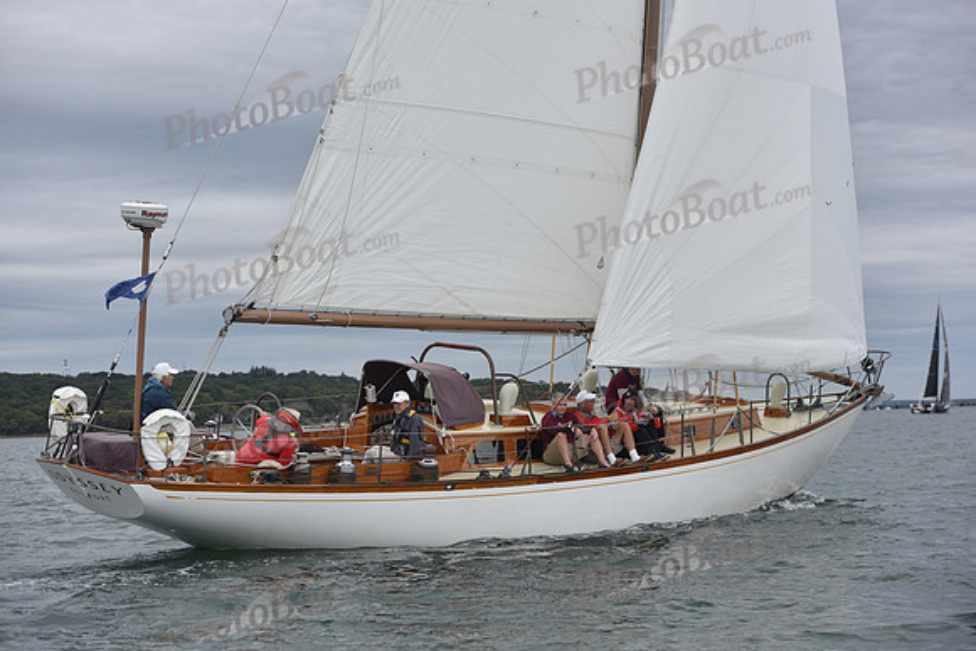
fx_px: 1898
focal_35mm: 70
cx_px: 488
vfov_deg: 19.5
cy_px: 326
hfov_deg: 28.8
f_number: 5
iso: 400
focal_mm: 70
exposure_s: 1/1000
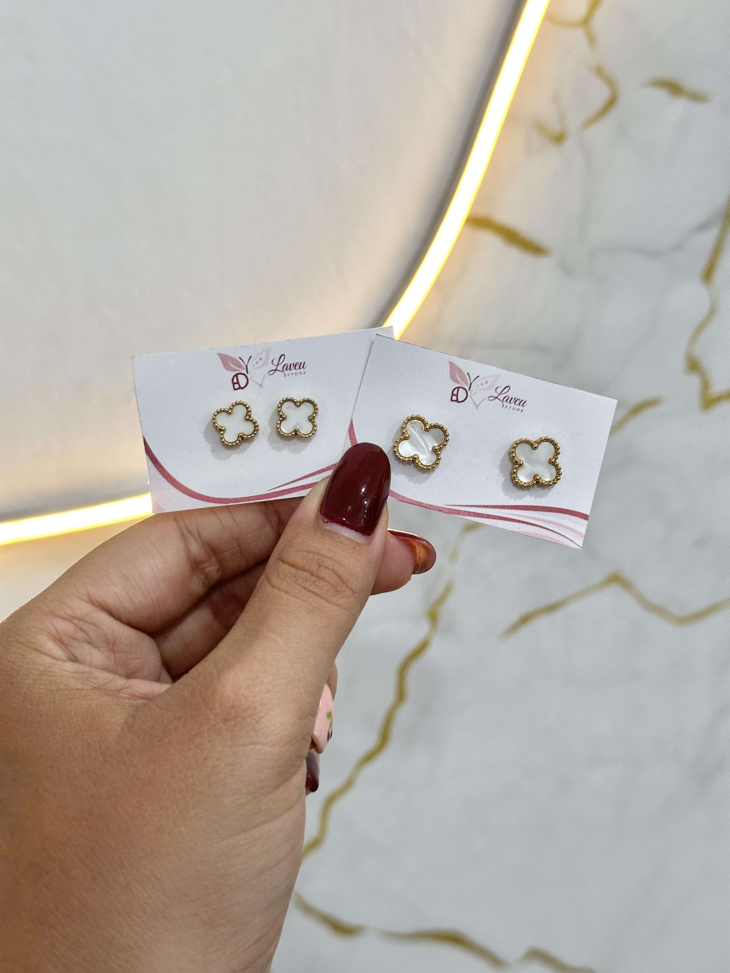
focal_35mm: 48
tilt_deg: -22.2
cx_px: 365
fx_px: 1350
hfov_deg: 30.3
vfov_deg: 39.7
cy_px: 486
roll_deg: -0.3
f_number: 1.78
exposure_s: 1/60
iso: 100
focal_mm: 6.86
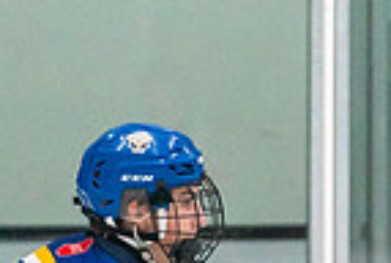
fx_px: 12157
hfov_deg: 1.8
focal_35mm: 1117
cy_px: 639
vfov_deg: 1.2
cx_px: 285
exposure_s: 1/1250
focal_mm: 194
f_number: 2.8
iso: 3200
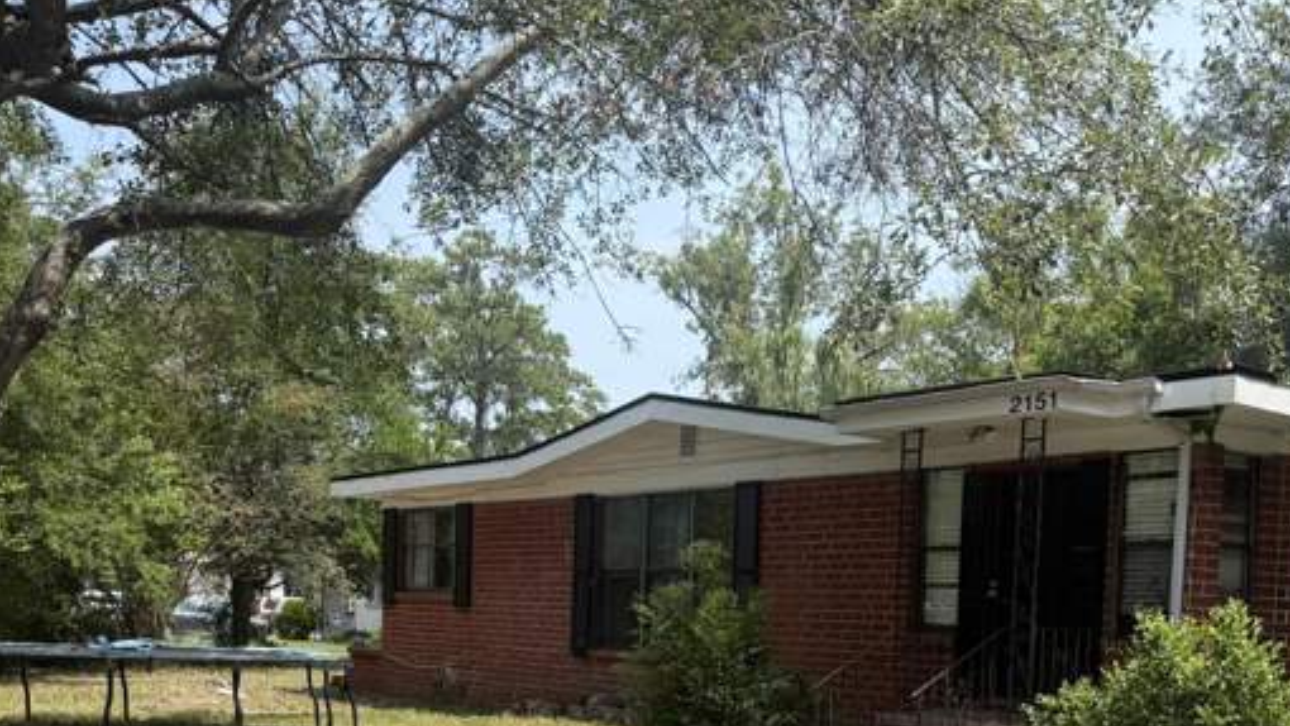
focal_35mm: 41
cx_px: 759
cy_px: 698
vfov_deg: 27.6
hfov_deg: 49.2
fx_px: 1403
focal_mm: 6.76
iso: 80
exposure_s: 1/2445
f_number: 1.78
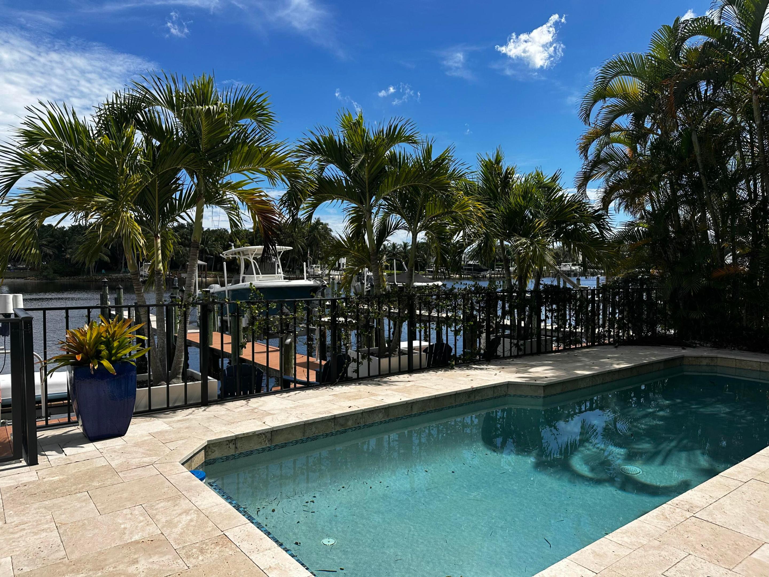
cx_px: 384
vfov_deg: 56.8
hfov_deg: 71.6
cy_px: 288
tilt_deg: -2.3
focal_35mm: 24
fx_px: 533
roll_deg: -0.5
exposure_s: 1/5000
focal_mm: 6.86
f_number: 1.78
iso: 80
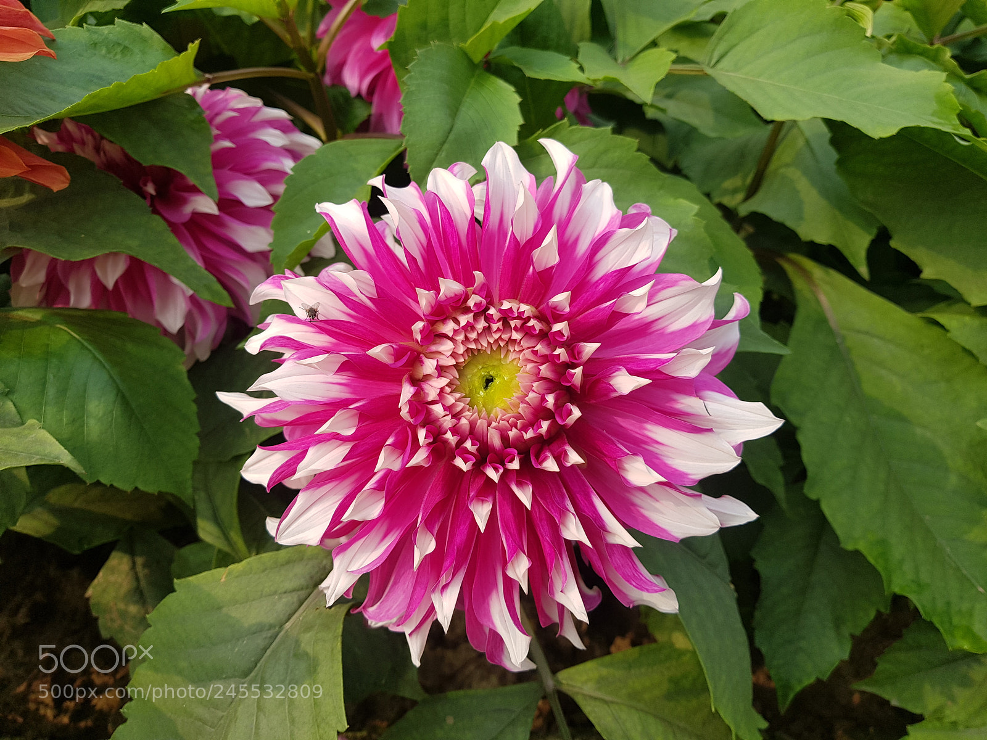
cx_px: 494
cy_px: 370
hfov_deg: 67.3
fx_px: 741
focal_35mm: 26
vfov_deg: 53.1
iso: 40
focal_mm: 4.2
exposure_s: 1/1010
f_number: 1.7
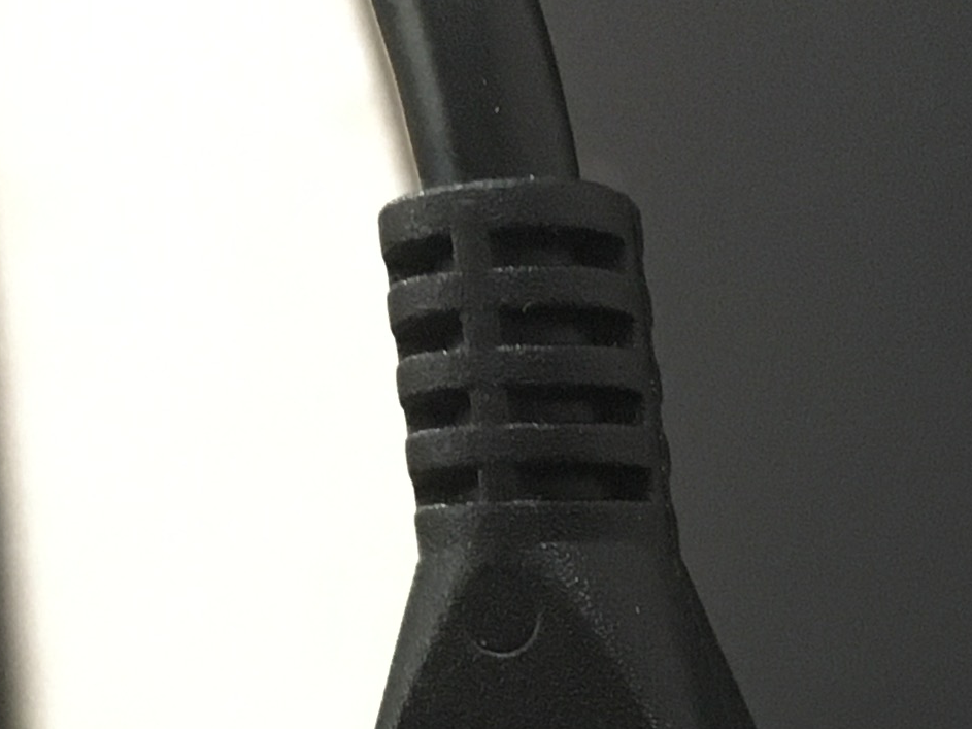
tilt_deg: -12.1
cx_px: 1753
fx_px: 3481
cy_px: 1492
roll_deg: +0.6
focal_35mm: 124
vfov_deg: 10.8
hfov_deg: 14.1
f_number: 2.2
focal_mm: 4.15
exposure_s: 1/20
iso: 200
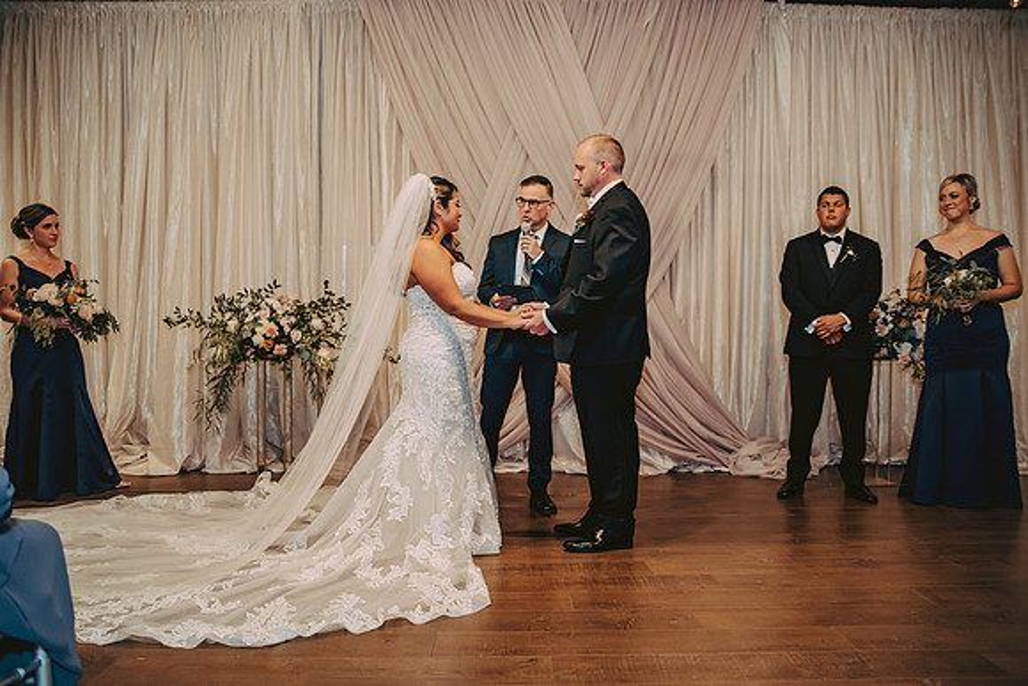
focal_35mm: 28
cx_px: 514
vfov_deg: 46.4
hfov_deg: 65.5
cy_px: 343
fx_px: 800
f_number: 3.2
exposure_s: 1/80
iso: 1250
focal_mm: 28
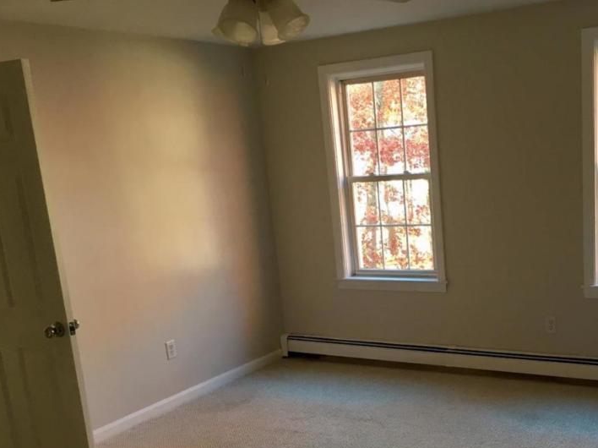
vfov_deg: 33.9
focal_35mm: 42
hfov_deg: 44.0
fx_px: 725
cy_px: 310
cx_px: 414
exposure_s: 1/30
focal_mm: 4.15
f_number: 2.2
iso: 50
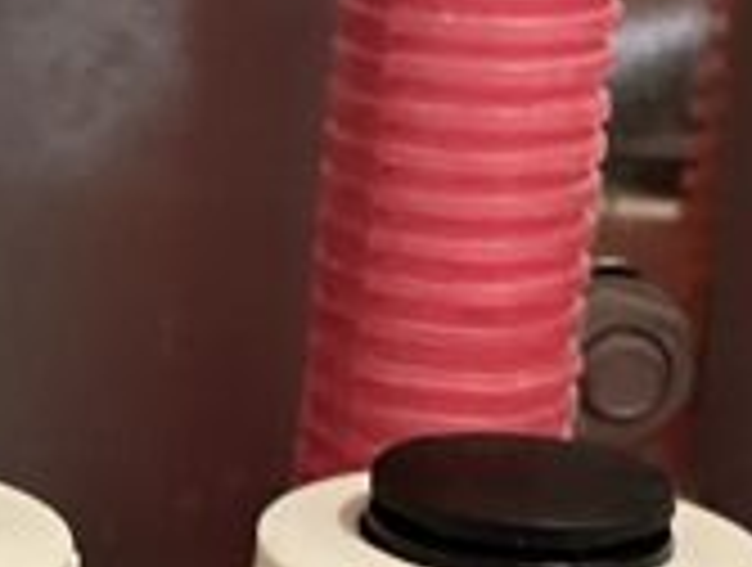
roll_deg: -2.6
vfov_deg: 9.3
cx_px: -455
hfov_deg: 11.7
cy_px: 500
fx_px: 3462
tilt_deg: -13.3
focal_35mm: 159
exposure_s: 1/33
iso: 500
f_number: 1.6
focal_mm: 4.2
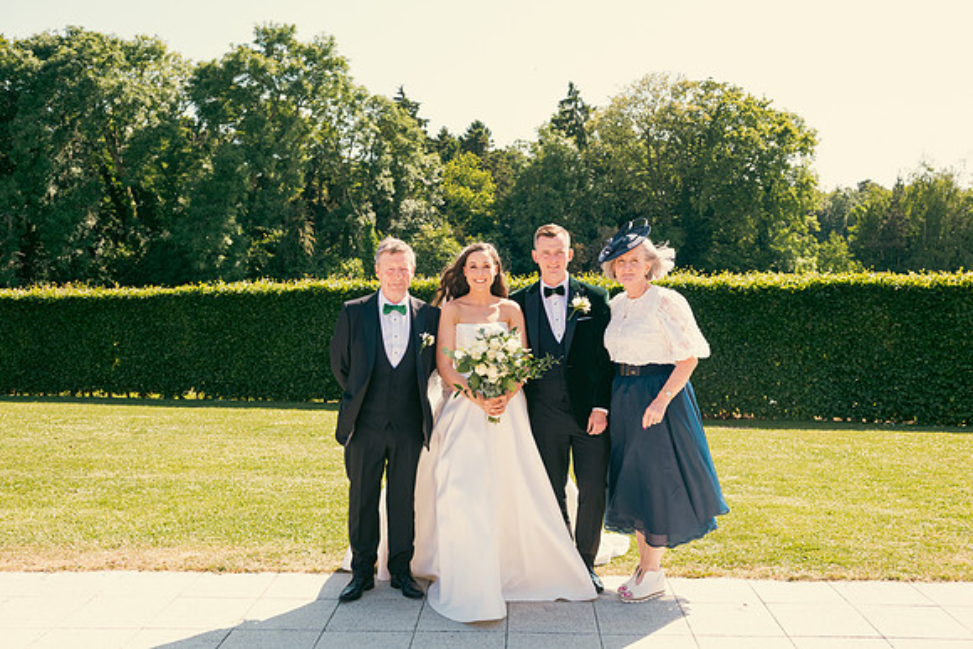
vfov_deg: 38.9
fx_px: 919
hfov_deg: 55.8
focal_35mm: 34
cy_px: 324
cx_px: 486
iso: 125
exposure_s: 1/200
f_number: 6.3
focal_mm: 34
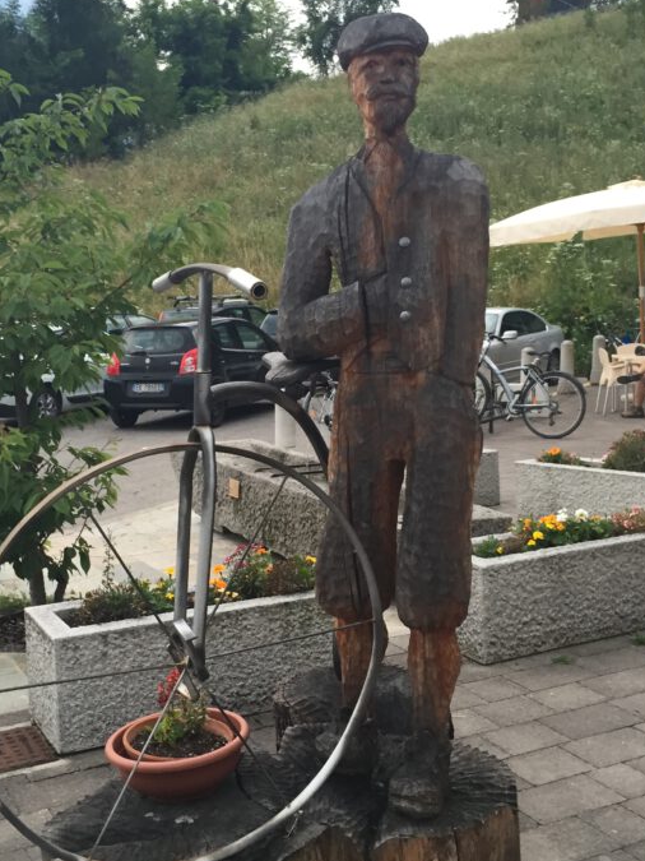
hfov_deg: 32.8
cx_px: 275
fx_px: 1093
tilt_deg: -5.8
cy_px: 431
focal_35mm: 44
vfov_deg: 43.0
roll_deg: -0.1
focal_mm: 4.15
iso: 40
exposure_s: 1/30
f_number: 2.2
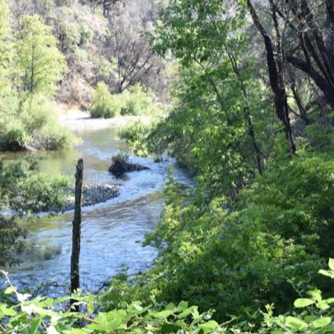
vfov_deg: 26.5
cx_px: 129
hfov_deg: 26.4
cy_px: 166
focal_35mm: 65
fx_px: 710
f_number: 5.6
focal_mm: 28
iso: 360
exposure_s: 1/250
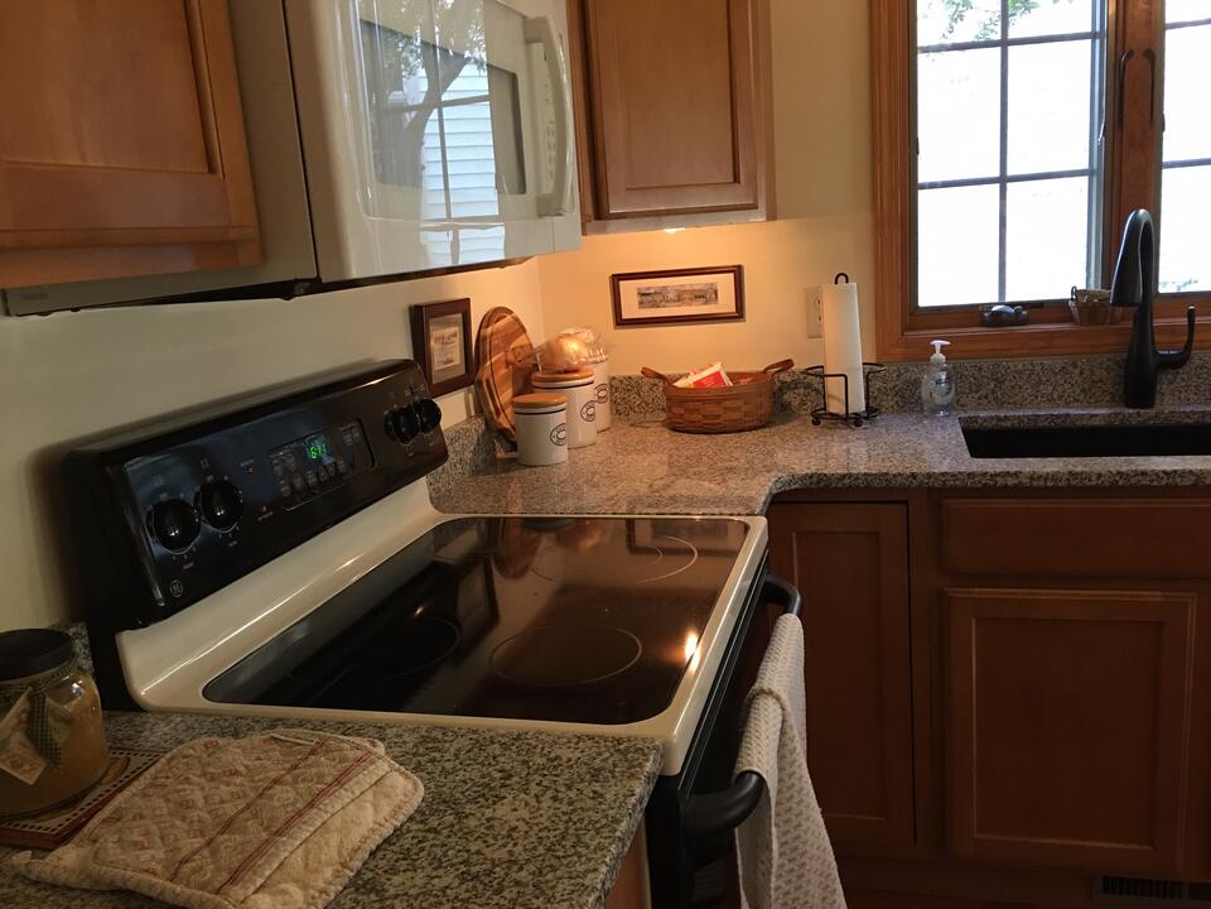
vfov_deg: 48.2
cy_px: 454
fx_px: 1015
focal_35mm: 29
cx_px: 606
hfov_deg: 61.7
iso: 80
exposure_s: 1/10
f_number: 2.2
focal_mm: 4.15
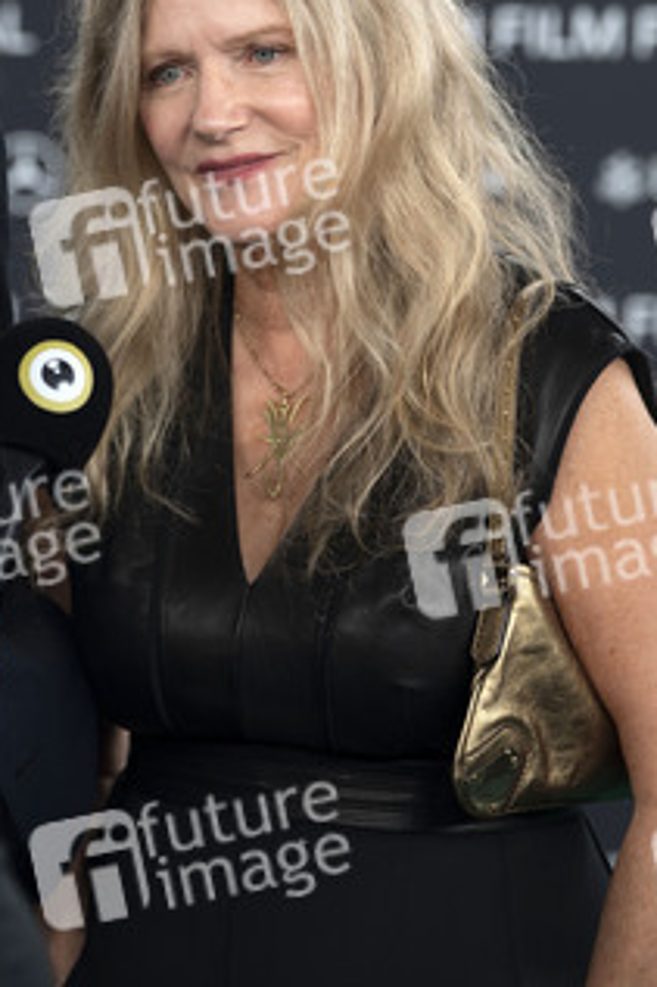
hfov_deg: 8.9
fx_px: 4220
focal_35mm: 154
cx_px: 280
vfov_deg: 13.3
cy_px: 389
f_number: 4.5
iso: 400
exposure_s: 1/200
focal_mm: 122
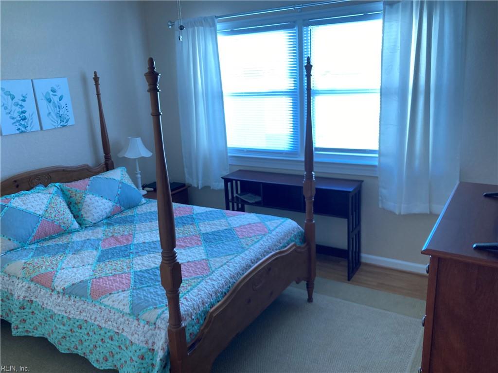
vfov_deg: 49.7
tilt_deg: -14.2
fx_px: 403
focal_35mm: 28
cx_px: 249
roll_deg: +2.1
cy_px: 186
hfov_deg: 63.4
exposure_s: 1/60
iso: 200
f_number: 1.8
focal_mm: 3.99
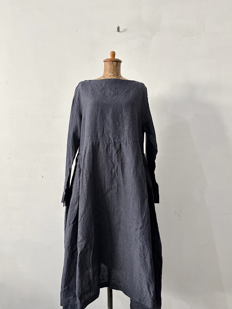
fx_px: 241
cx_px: 114
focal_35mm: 27
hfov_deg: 51.3
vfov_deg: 65.3
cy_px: 157
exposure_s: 1/60
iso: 160
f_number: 1.6
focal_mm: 5.96
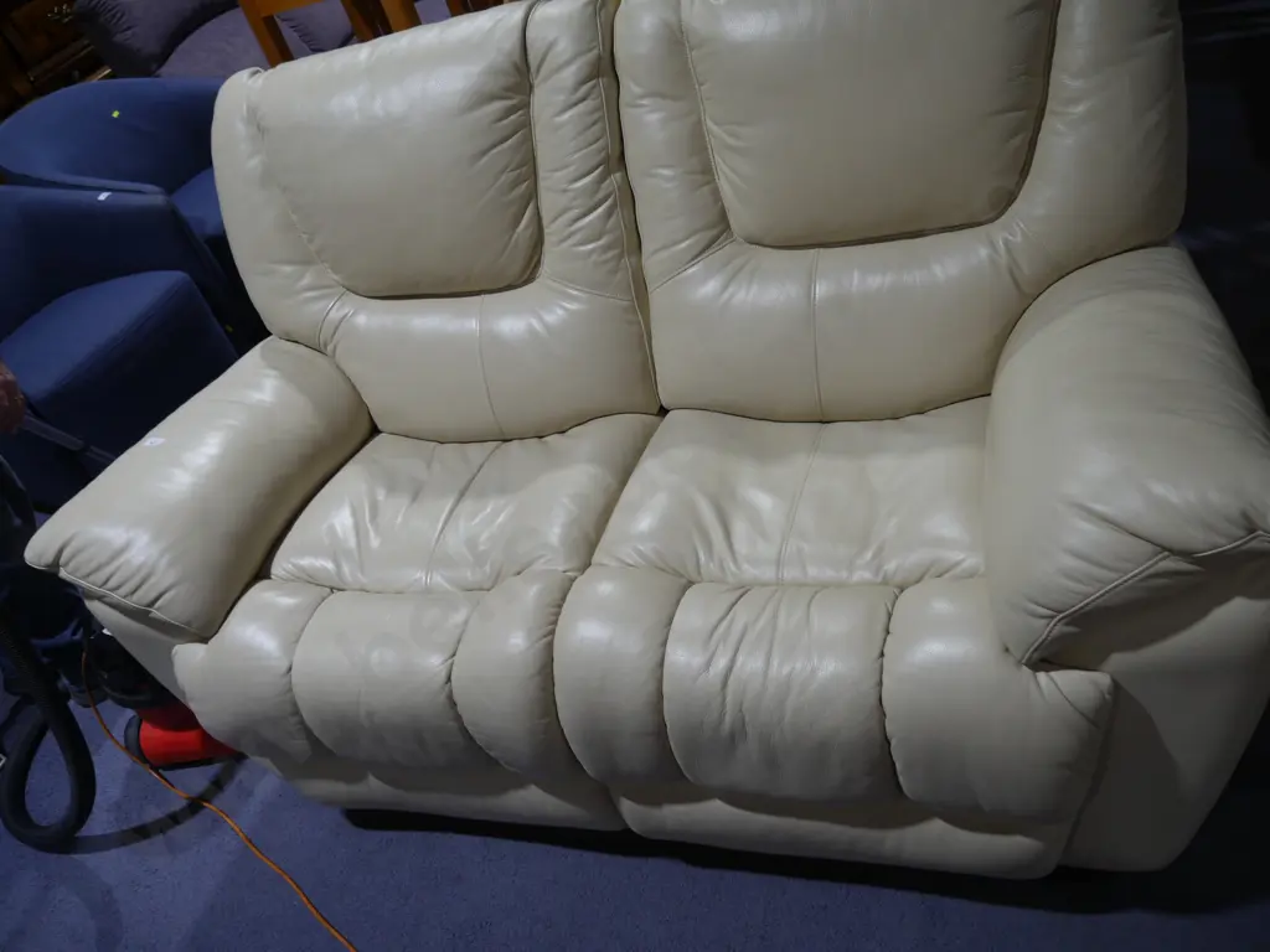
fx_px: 1027
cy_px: 476
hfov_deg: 63.4
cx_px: 635
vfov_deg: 49.7
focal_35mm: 28
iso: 200
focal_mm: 14
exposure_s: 1/100
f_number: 3.5
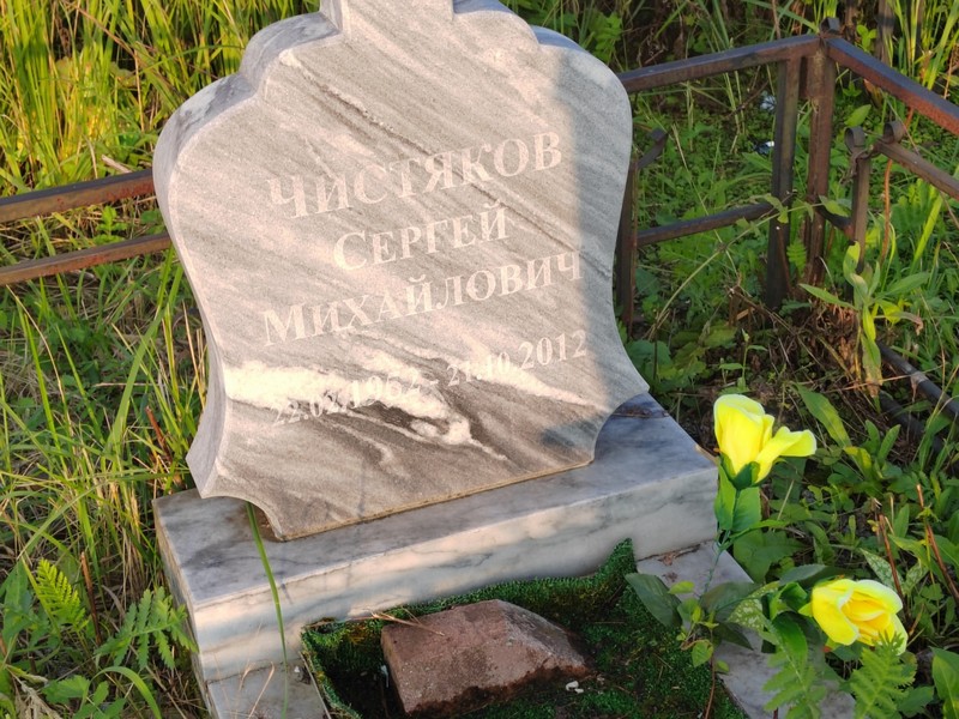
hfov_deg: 30.7
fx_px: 1745
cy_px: 360
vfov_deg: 23.3
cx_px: 480
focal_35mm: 63
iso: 100
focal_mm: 5.52
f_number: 1.9
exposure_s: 1/260
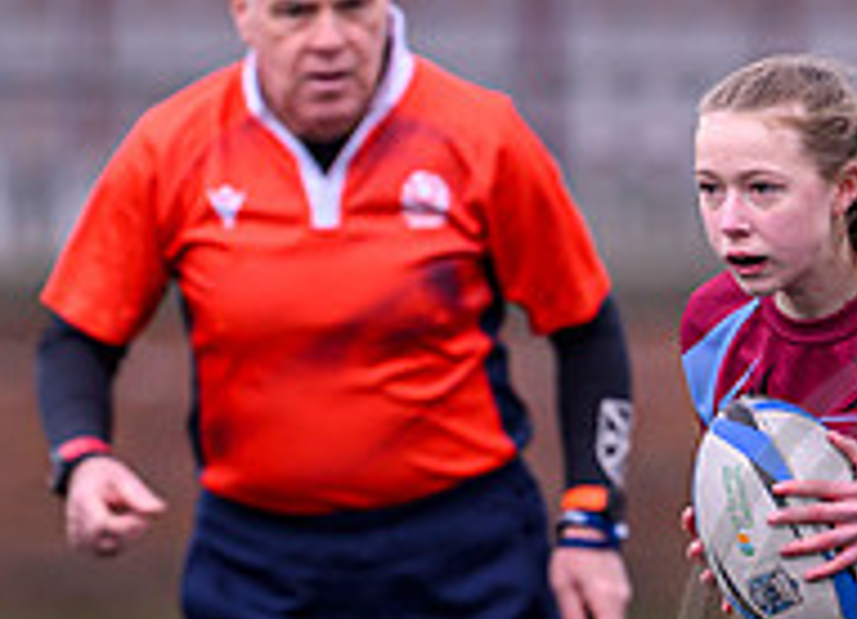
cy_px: 699
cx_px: 715
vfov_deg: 0.9
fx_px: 38680
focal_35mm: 1583
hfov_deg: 1.3
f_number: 3.5
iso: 500
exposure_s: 1/1250
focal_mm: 400
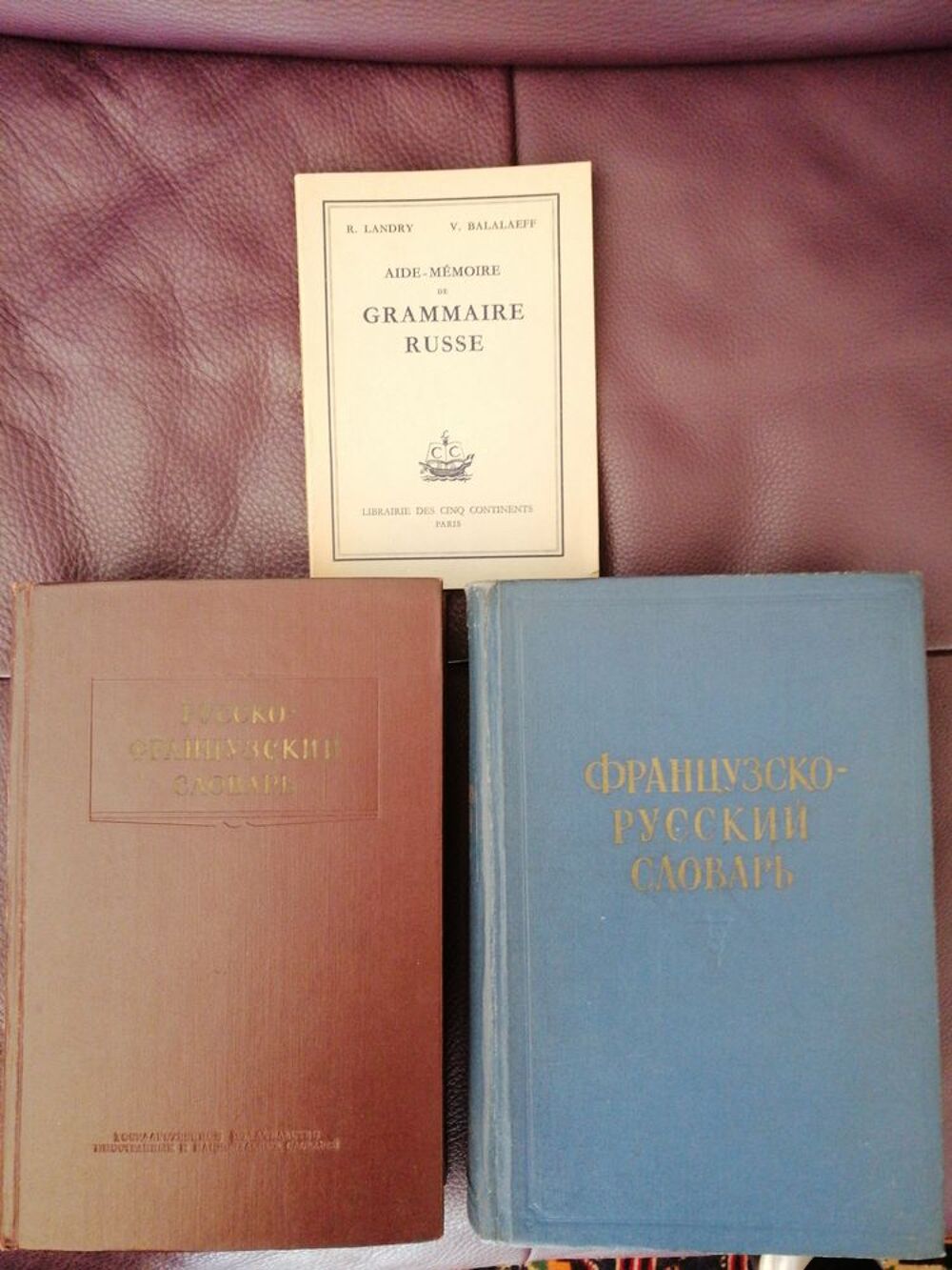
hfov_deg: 51.4
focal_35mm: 27
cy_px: 635
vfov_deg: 65.3
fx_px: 990
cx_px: 476
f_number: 1.8
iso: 500
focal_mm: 3.95
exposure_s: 1/24
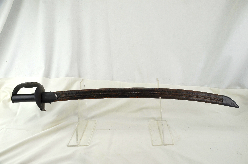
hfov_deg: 57.3
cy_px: 82
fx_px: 227
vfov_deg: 39.8
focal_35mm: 33
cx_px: 124
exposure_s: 1/125
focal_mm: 22
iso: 200
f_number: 5.6
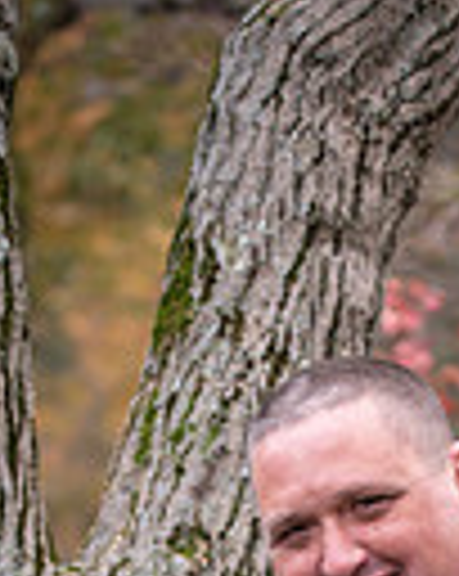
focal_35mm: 231
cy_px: 891
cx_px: 328
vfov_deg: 8.2
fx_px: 3932
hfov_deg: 6.7
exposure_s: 1/40
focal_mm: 70
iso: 800
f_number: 2.8
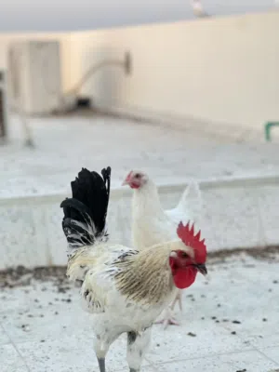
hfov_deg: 19.1
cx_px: 140
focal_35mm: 77
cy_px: 186
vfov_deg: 25.3
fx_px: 827
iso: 250
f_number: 2.8
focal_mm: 9
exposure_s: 1/121
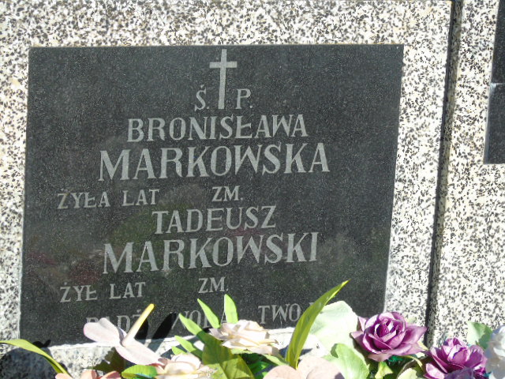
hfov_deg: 13.9
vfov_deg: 10.4
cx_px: 252
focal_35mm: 142
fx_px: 2072
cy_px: 190
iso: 80
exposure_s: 1/320
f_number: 4.7
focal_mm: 25
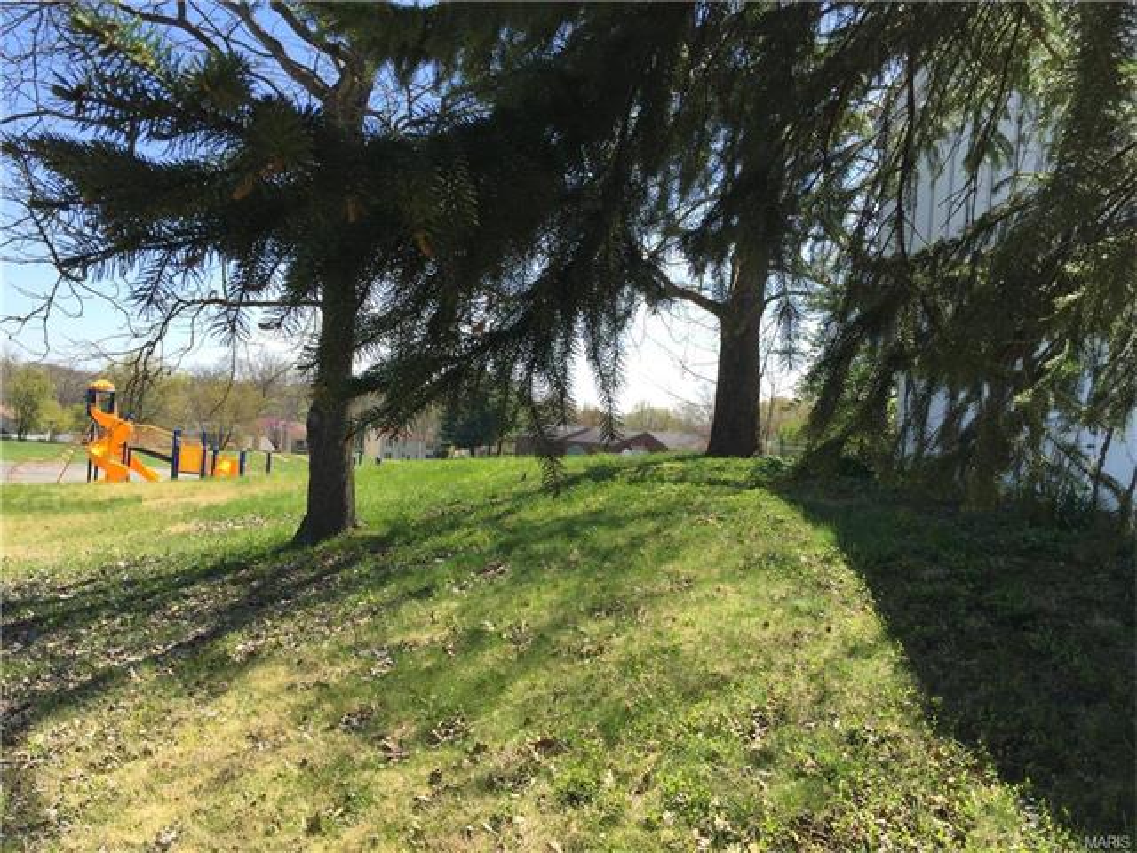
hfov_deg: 61.7
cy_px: 426
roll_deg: -5.5
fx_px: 953
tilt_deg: -1.4
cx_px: 568
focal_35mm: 29
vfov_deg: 48.2
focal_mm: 4.15
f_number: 2.2
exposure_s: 1/942
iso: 32
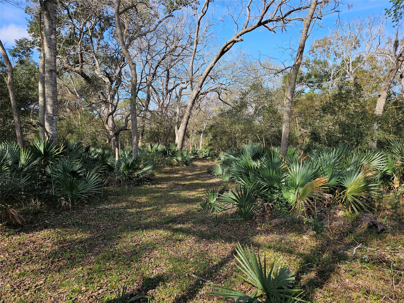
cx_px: 202
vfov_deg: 58.9
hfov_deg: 73.9
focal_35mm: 23
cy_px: 152
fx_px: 268
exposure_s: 1/395
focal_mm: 6.3
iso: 10
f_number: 1.7
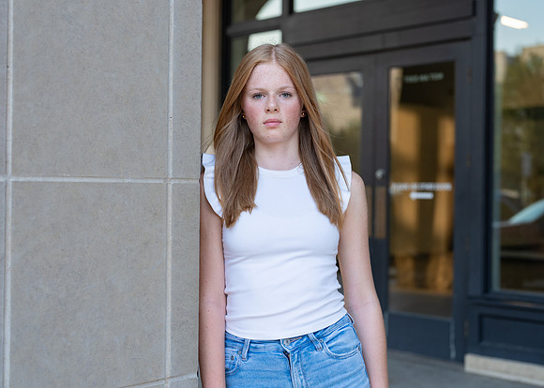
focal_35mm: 54
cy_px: 194
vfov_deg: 26.3
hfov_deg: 36.3
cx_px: 288
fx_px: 830
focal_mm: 50
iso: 320
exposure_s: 1/320
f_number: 2.8
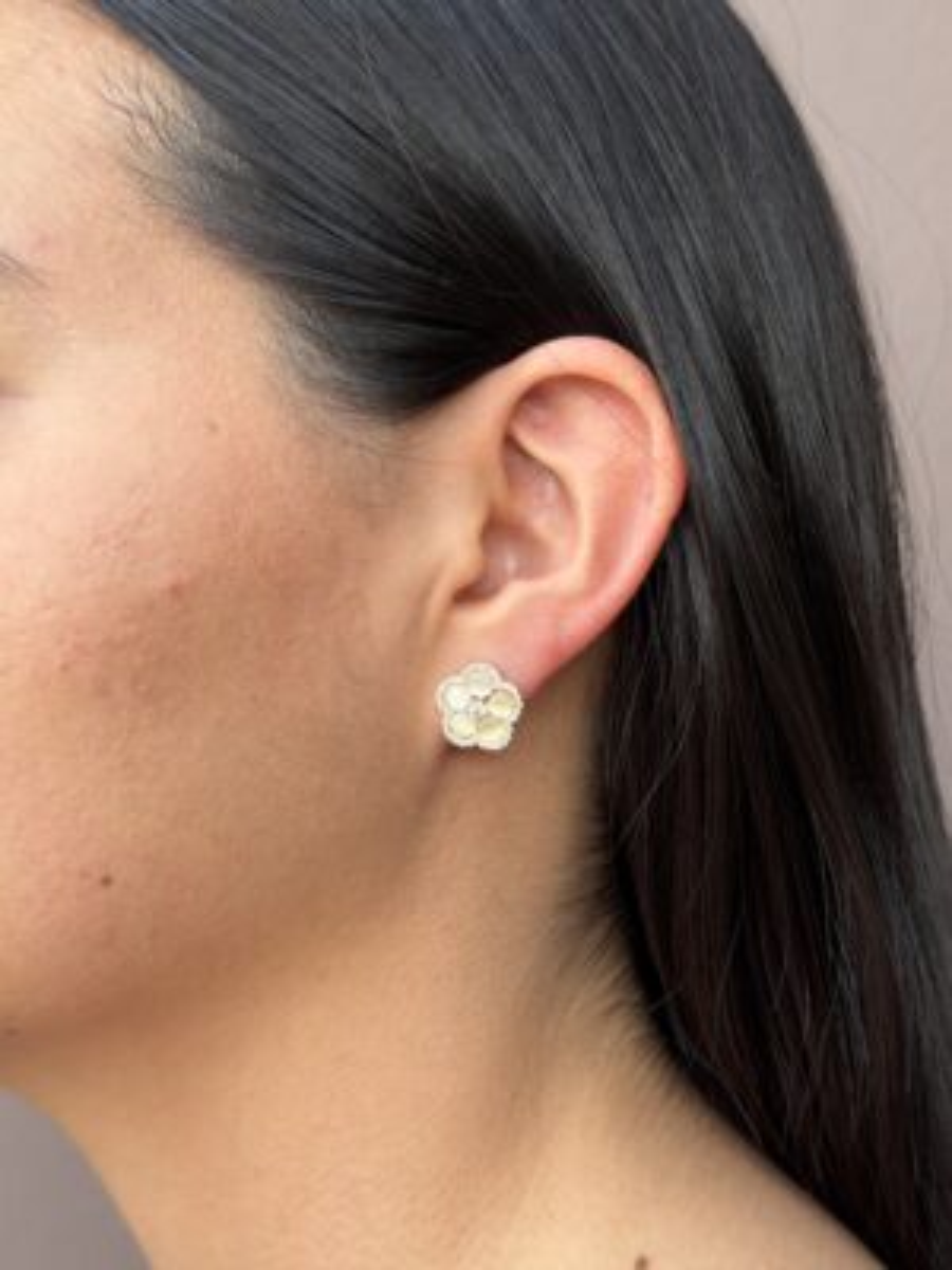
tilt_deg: -2.0
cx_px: 476
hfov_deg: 30.3
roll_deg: +1.4
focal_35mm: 48
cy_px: 635
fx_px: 1760
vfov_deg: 39.7
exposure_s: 1/121
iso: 50
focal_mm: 6.76
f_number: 1.78
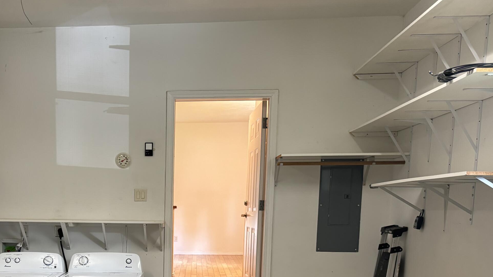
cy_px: 282
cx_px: 138
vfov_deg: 25.6
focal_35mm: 44
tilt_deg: -8.7
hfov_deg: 45.2
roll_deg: -0.4
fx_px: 575
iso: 200
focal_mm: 5.96
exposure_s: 1/60
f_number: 1.6
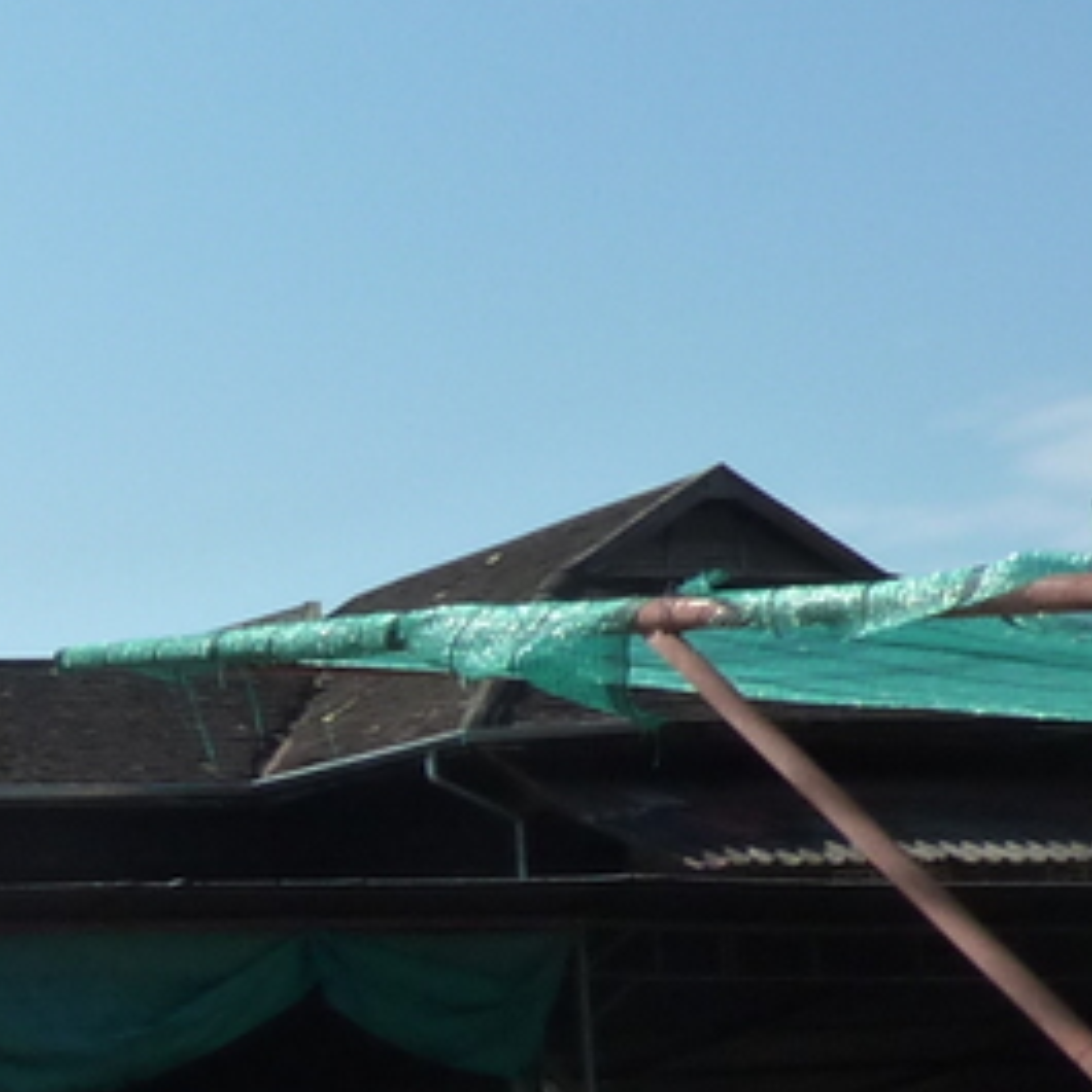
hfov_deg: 14.3
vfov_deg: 16.9
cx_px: -1137
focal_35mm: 100
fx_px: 3569
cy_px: 1166
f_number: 5.6
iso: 125
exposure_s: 1/400
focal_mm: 4.1
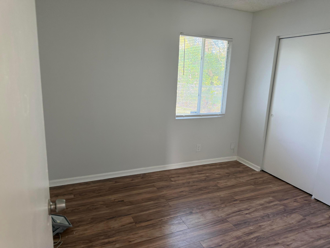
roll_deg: -1.5
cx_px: 165
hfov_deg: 71.6
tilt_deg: -11.7
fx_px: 229
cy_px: 124
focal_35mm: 24
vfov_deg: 56.8
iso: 250
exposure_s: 1/120
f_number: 1.78
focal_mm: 6.76
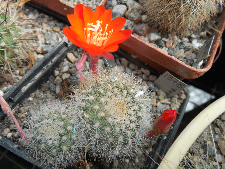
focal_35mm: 31
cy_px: 84
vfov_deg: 45.4
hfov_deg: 58.4
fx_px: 201
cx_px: 112
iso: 125
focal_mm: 5.6
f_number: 3.6
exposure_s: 1/250
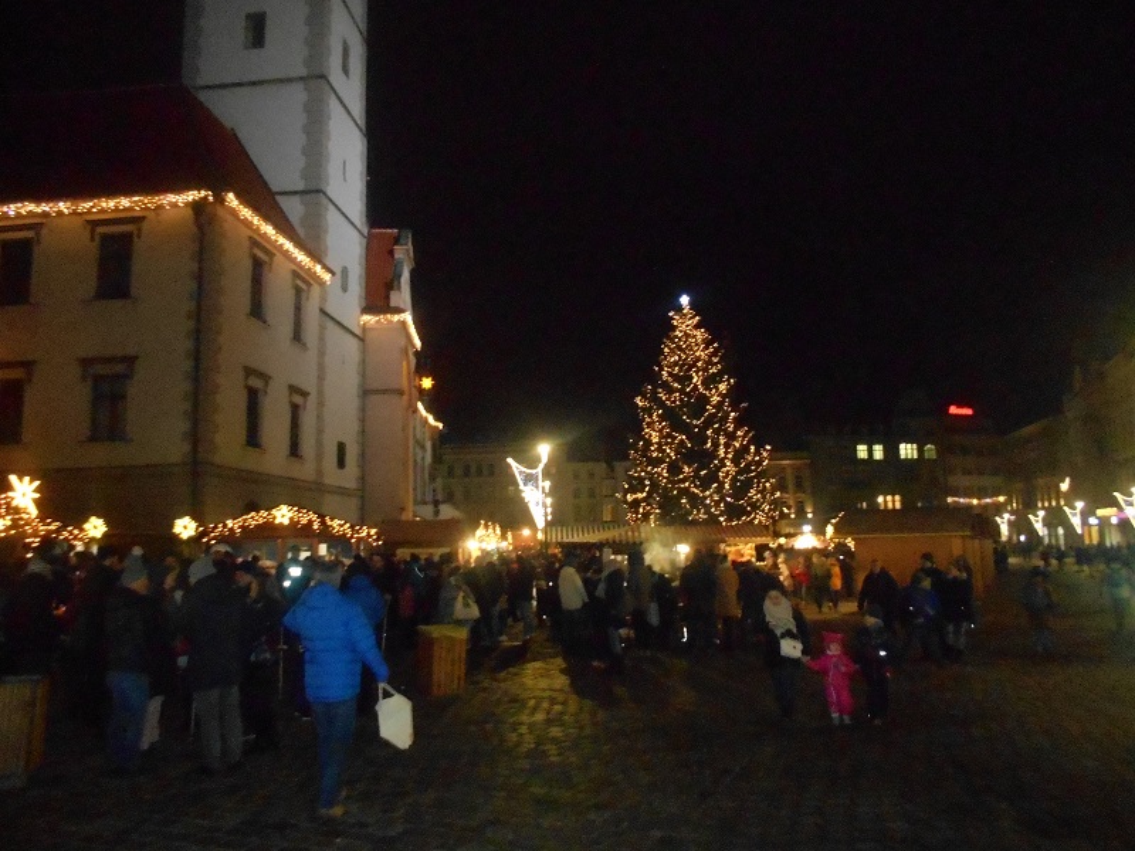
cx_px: 568
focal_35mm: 26
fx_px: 852
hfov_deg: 67.3
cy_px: 426
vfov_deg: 53.1
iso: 1600
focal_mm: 4.6
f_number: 3.2
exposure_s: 1/25
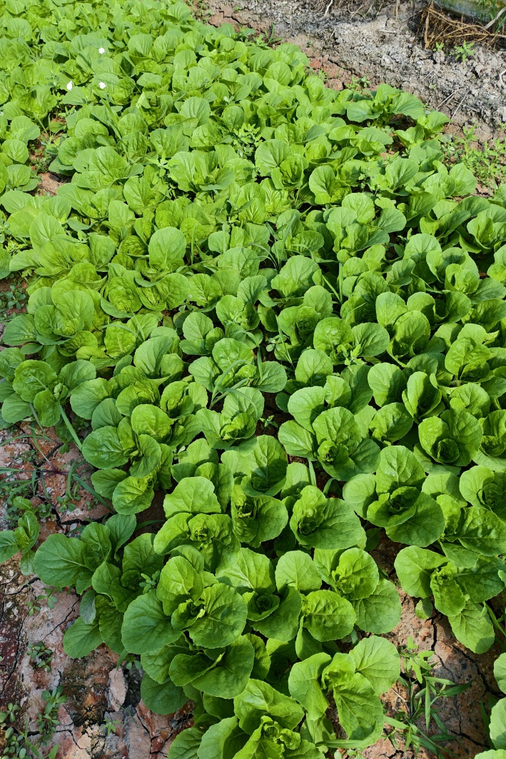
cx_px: 229
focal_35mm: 24
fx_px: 506
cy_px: 380
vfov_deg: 73.7
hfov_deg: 53.1
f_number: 1.88
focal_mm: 5.56
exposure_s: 1/976
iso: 105
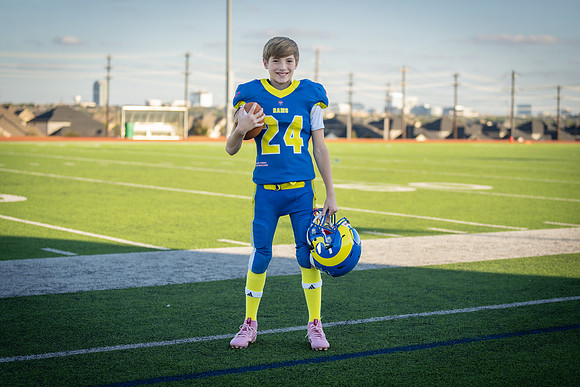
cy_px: 194
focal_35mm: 71
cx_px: 290
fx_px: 1148
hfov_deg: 28.3
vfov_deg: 19.1
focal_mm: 70
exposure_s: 1/500
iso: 100
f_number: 2.8
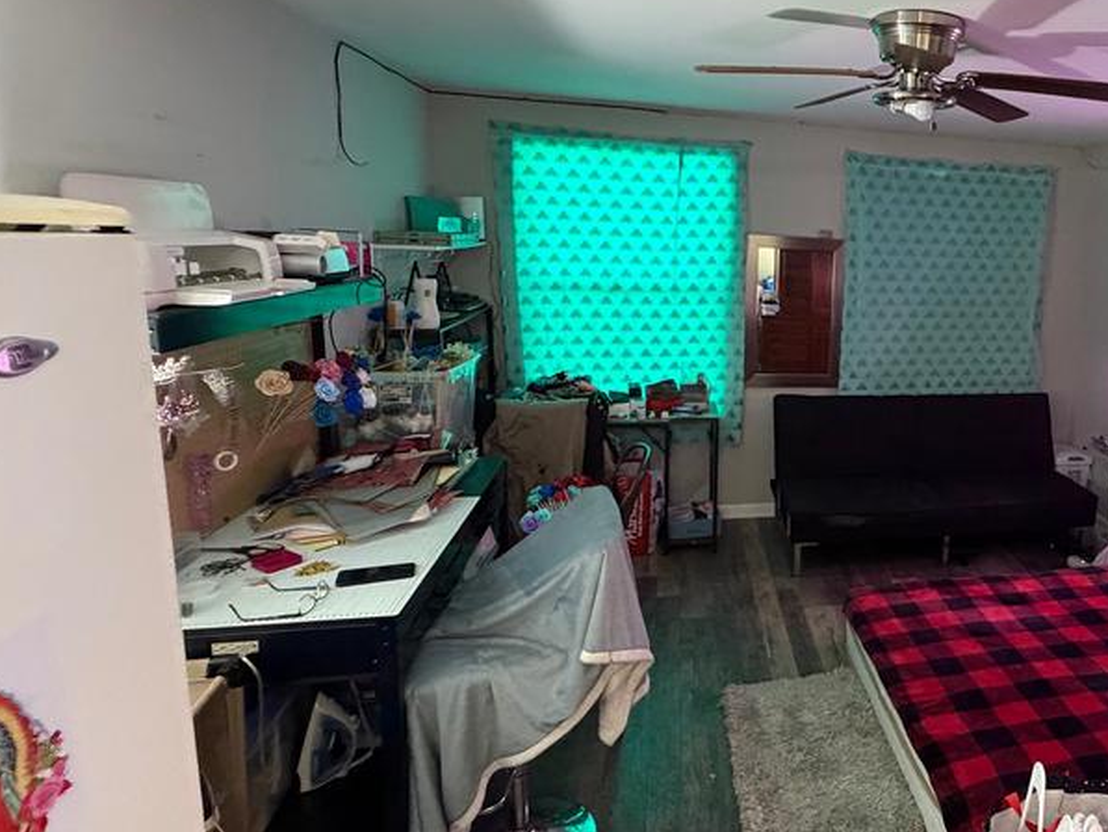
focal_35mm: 24
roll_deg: -2.7
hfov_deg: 65.4
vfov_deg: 56.6
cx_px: 880
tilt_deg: -11.5
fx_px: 768
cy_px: 360
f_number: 2.2
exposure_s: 1/60
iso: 640
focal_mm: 2.22
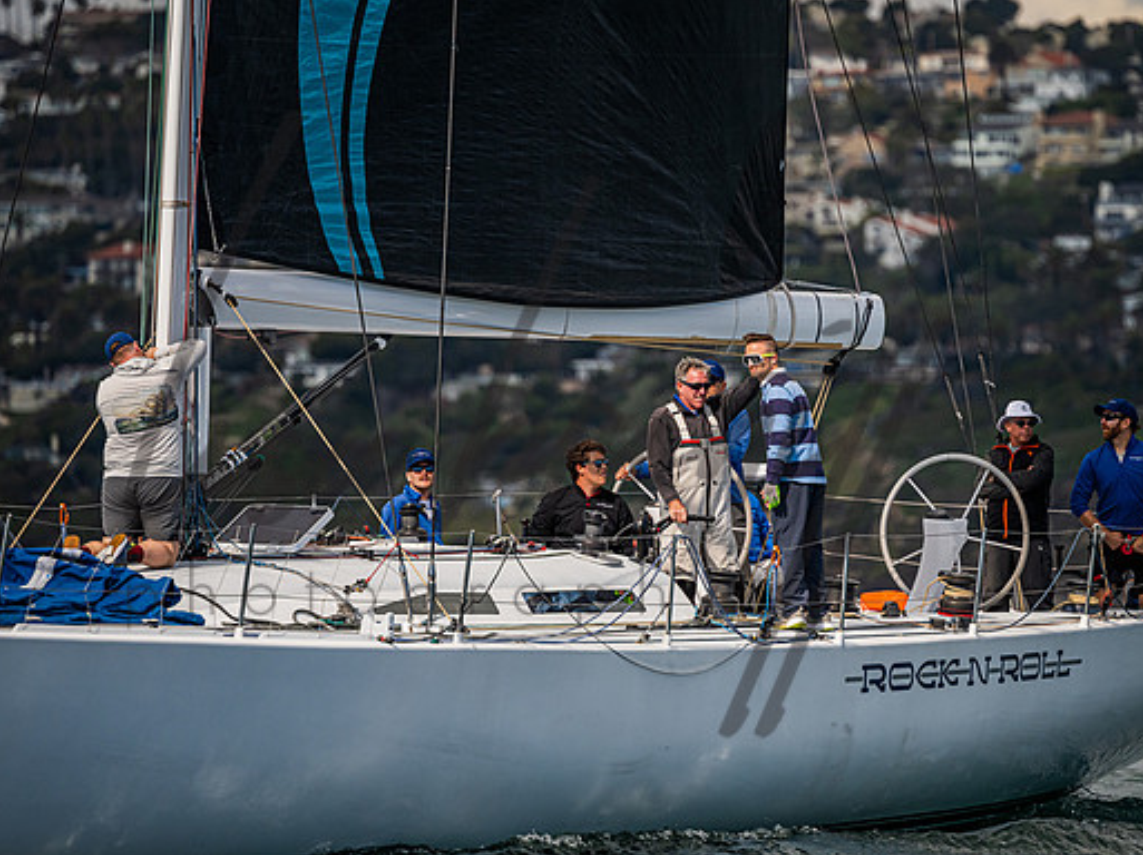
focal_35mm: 498
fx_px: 16432
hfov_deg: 4.0
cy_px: 369
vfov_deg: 3.0
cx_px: 643
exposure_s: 1/4000
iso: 400
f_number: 5.6
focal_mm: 400
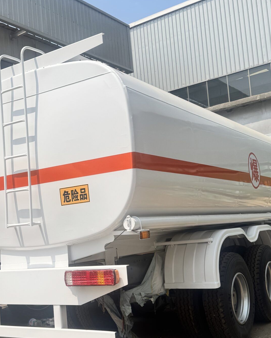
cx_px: 117
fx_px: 451
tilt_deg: +8.2
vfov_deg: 41.1
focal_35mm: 45
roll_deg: +4.1
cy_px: 183
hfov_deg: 33.4
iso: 80
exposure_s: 1/4049
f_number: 1.78
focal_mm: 6.76
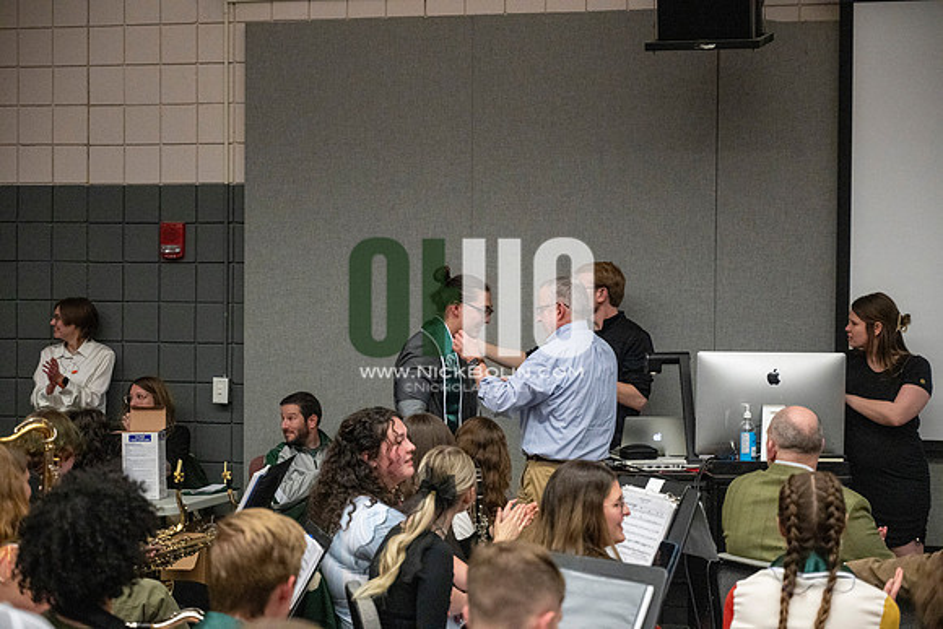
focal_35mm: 70
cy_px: 314
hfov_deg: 28.8
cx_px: 472
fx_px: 1834
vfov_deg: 19.5
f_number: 4
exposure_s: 1/500
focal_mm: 70
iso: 10000
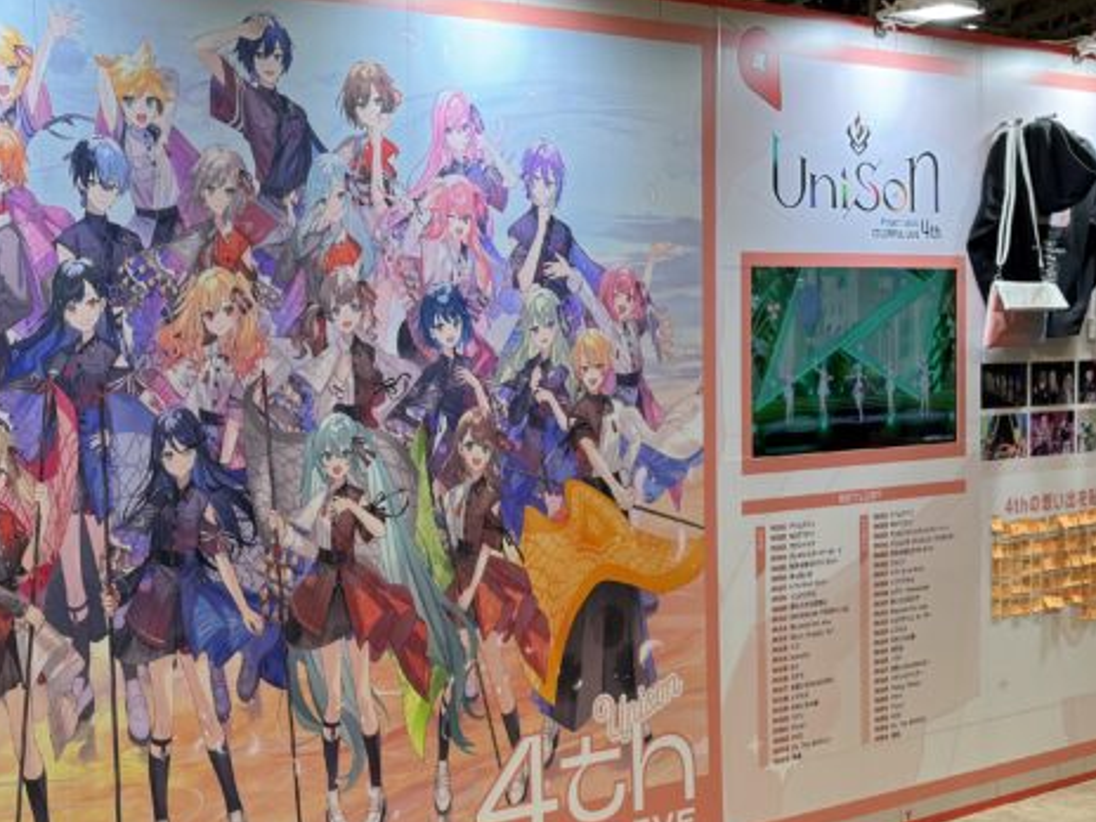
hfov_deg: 35.1
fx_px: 1678
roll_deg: +2.1
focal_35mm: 53
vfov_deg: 27.4
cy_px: 508
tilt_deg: -7.0
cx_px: 236
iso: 100
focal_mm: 6.76
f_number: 1.78
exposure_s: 1/100
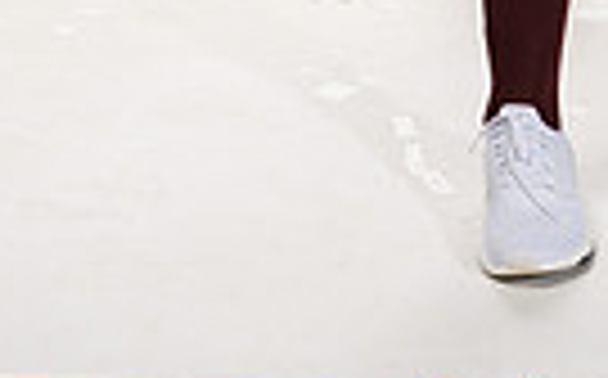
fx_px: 2764
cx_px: 473
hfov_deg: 12.5
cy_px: -598
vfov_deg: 7.2
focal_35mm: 167
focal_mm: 49
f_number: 6.3
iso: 400
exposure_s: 1/250
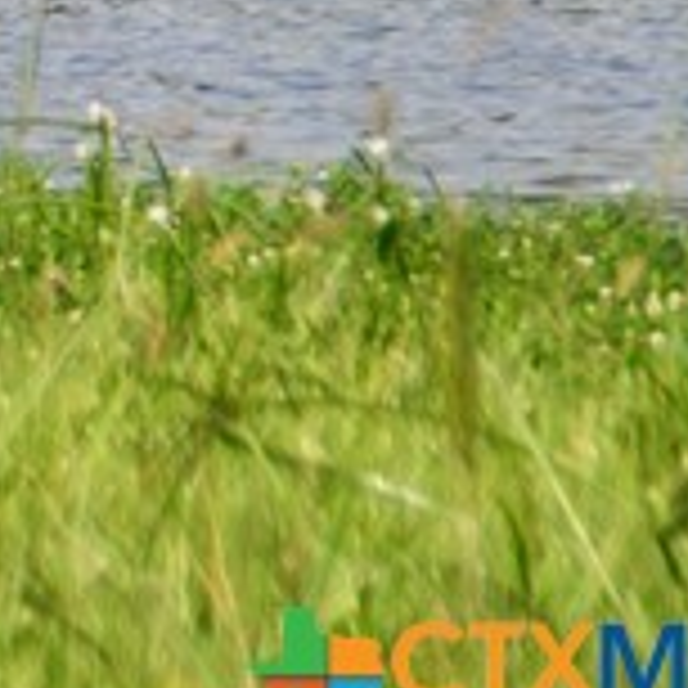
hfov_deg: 1.8
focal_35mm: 994
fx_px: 22351
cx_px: -1538
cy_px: -800
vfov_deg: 1.8
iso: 100
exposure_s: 1/800
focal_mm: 110
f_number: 6.3
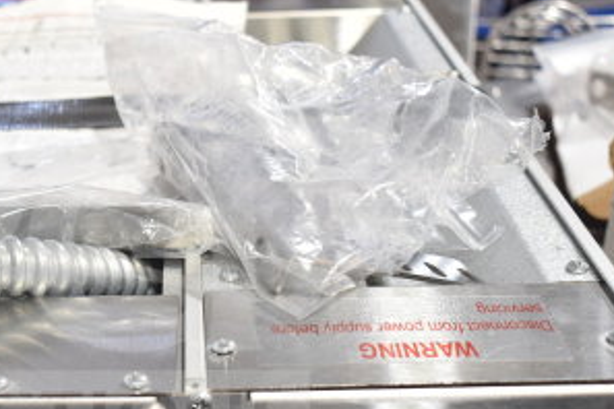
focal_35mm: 80
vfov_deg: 17.0
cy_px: 305
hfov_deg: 24.7
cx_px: 76
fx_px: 1364
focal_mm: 26
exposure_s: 1/40
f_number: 4
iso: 500
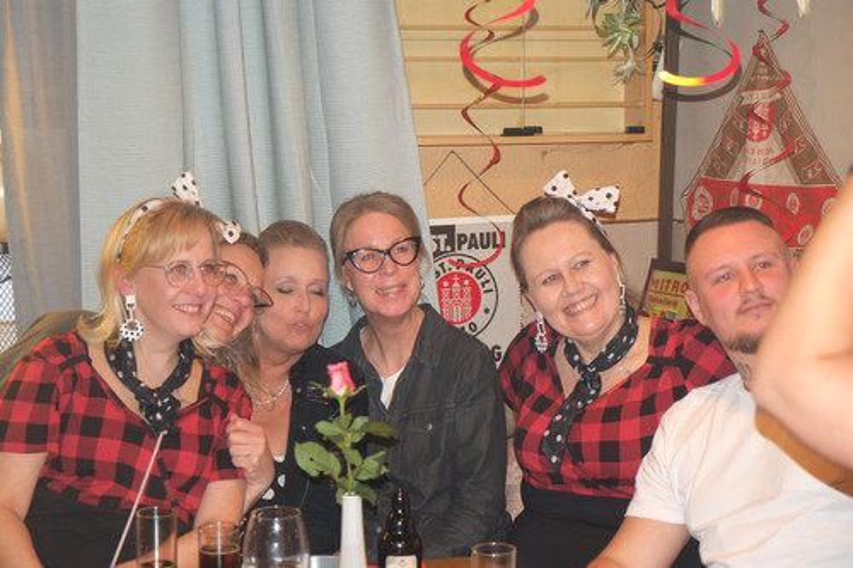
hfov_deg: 29.3
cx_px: 426
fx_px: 1634
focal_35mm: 69
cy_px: 284
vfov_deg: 19.7
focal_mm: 46.3
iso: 800
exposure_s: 1/15
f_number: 4
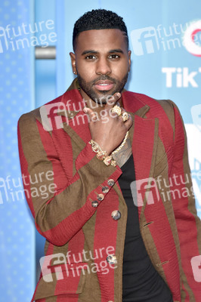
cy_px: 151
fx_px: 1678
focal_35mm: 200
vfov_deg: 10.3
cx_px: 100
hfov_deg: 6.9
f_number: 4.5
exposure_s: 1/250
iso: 2000
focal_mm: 200
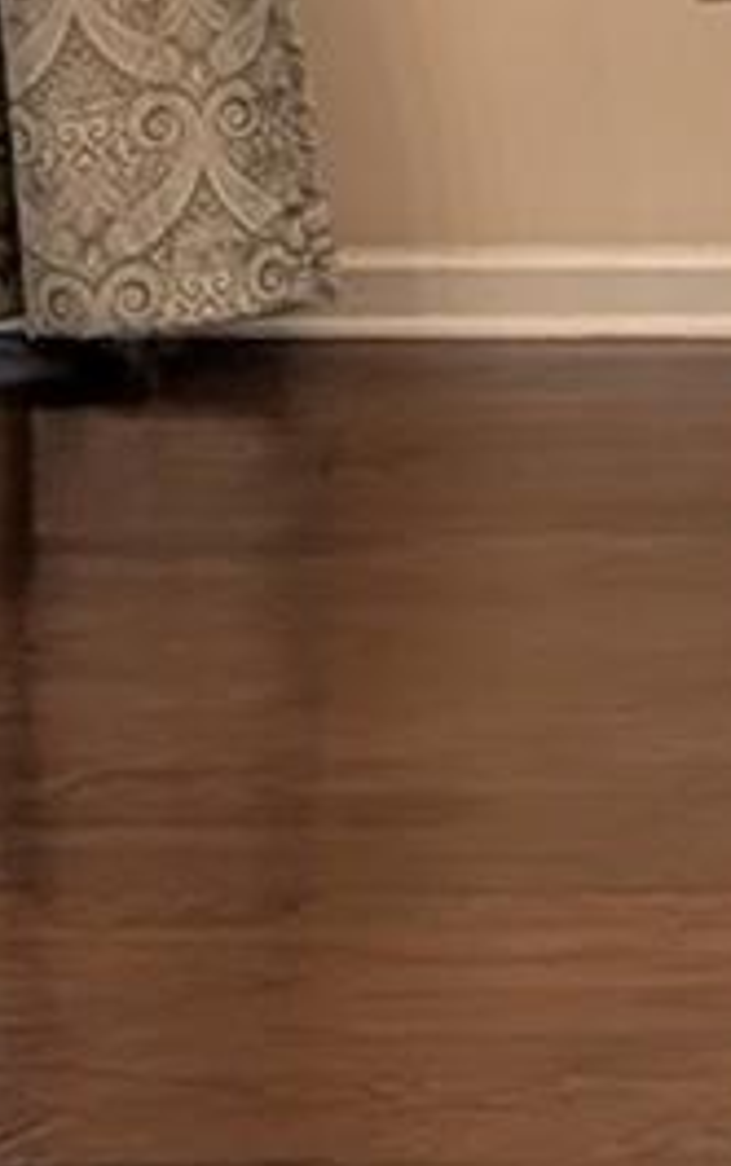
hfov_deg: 4.9
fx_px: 6237
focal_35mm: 196
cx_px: 4227
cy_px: -779
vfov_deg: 10.2
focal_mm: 6.9
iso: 21
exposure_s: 1/290
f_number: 1.68
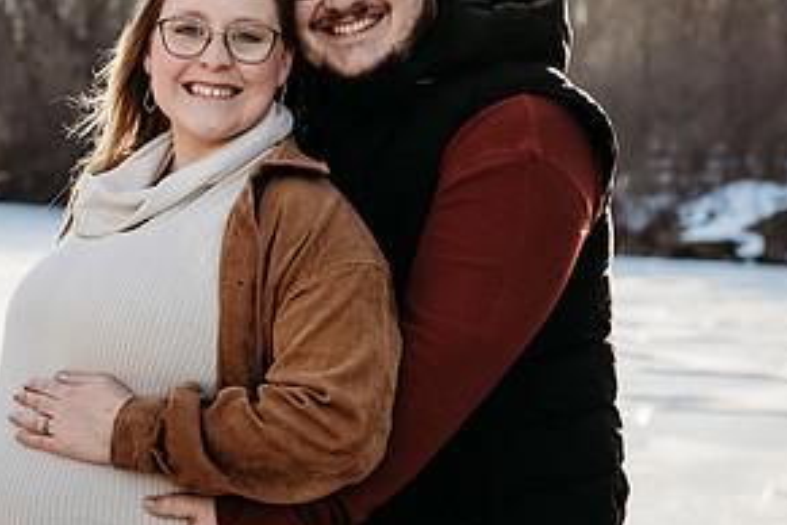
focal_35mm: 144
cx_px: 249
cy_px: 153
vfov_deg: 9.5
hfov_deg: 14.2
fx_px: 3148
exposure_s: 1/500
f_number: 5.6
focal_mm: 70
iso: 320
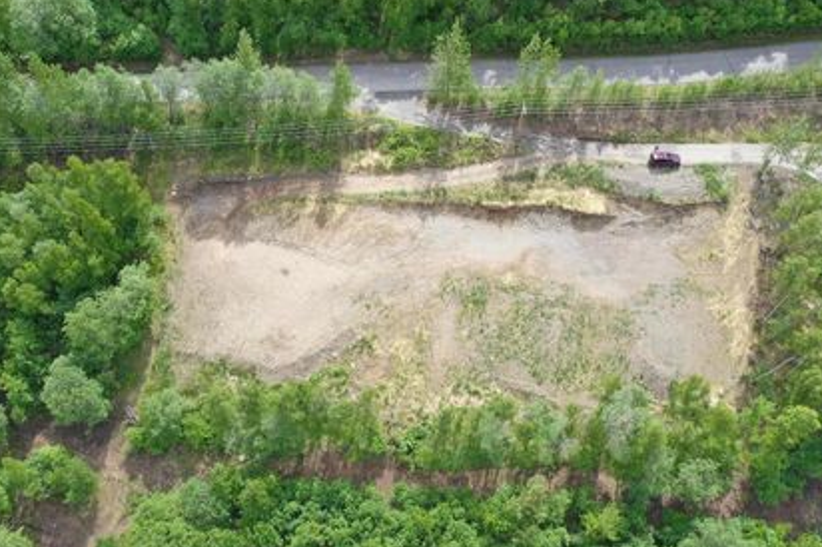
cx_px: 395
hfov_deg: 55.8
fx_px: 776
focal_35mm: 34
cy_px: 259
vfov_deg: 38.8
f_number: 5
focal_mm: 10.26
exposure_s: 1/240
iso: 100
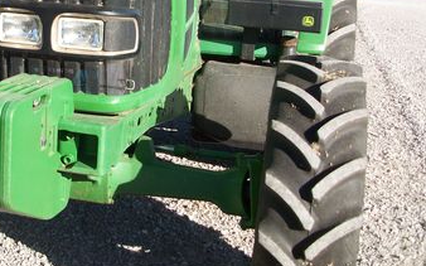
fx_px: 673
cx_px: 113
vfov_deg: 21.8
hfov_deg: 34.5
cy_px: 25
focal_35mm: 58
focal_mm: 5.7
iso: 64
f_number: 2.8
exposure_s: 1/556
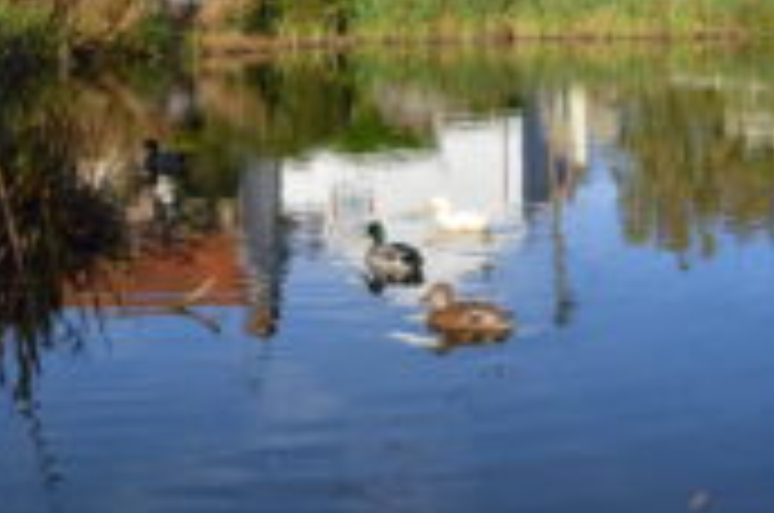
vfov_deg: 19.5
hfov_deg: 30.2
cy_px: -74
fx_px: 1416
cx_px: 554
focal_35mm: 66
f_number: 8
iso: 100
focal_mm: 18
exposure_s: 1/250
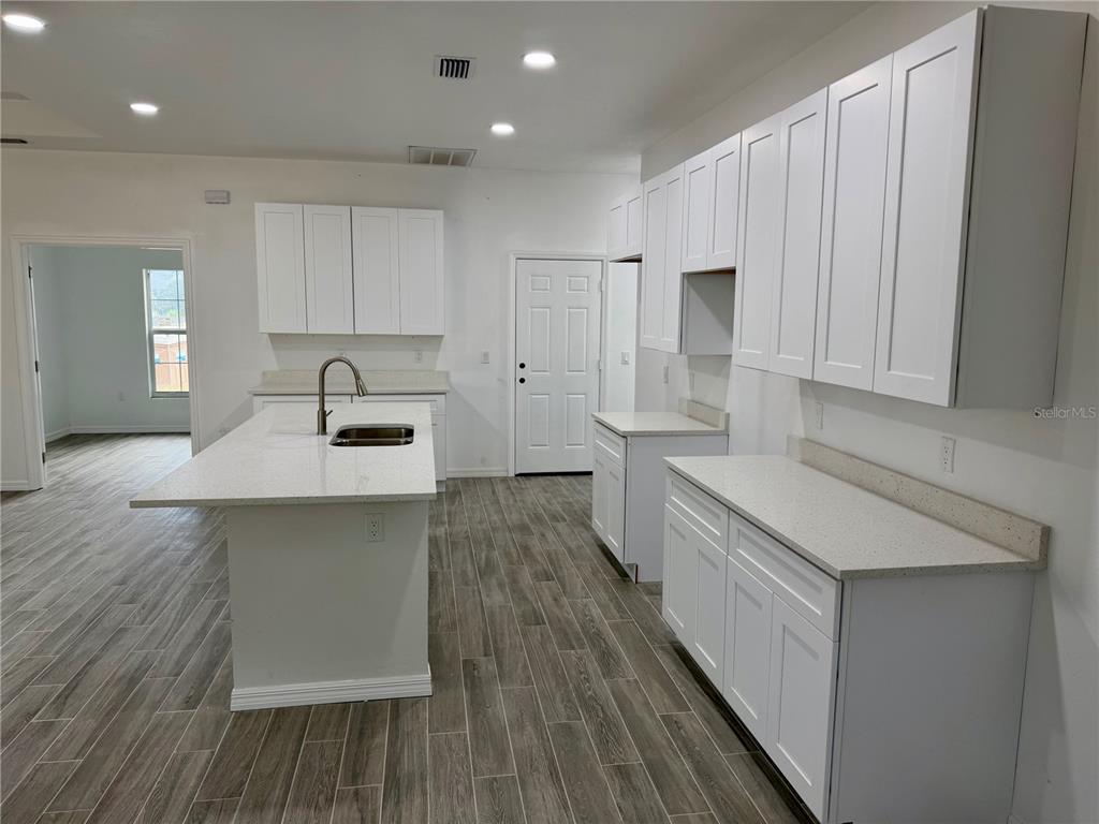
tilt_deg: -6.0
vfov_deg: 56.8
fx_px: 762
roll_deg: +0.7
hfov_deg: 71.6
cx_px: 550
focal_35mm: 24
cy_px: 412
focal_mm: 6.76
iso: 80
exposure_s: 1/120
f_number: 1.78
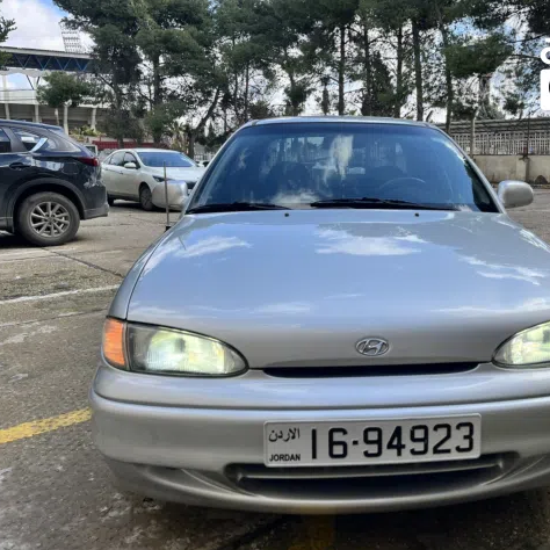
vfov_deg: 52.5
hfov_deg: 51.6
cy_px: 277
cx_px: 366
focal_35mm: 31
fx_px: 557
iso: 50
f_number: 1.6
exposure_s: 1/1046
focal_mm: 5.1
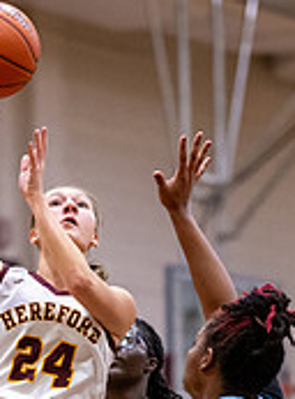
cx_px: 47
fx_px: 3874
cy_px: 472
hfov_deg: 4.4
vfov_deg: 5.9
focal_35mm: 338
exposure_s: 1/1250
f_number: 1.8
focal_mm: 85
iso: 2500
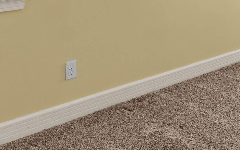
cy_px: -70
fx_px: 405
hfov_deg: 29.7
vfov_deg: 18.7
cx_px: 263
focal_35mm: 62
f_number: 9
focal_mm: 10
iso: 200
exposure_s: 1/5
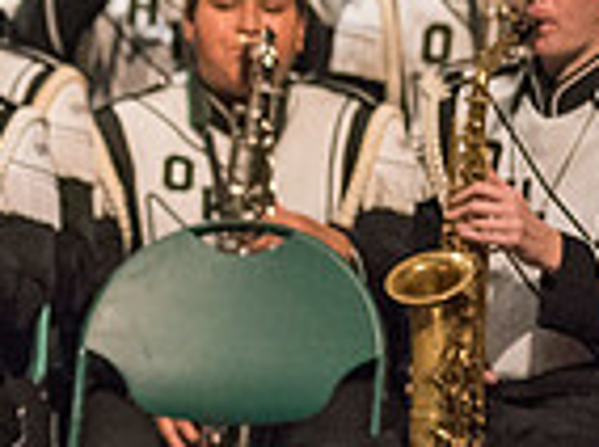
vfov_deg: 1.3
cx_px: -481
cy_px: 150
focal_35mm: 1180
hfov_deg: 1.7
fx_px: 20384
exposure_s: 1/500
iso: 4000
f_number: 2.8
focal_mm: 300
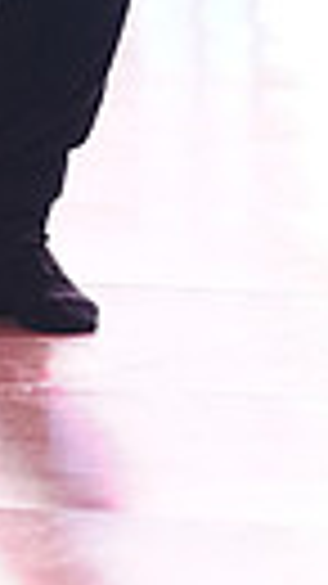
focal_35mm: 590
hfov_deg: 2.1
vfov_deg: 3.6
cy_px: -400
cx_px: -177
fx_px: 9134
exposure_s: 1/160
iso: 1250
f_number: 2.8
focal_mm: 126
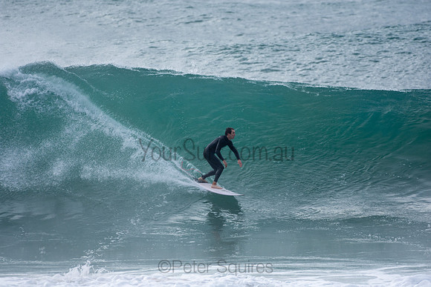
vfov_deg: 1.8
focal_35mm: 750
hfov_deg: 2.7
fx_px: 8981
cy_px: 144
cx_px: 216
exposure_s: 1/800
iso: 180
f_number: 5.6
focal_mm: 500
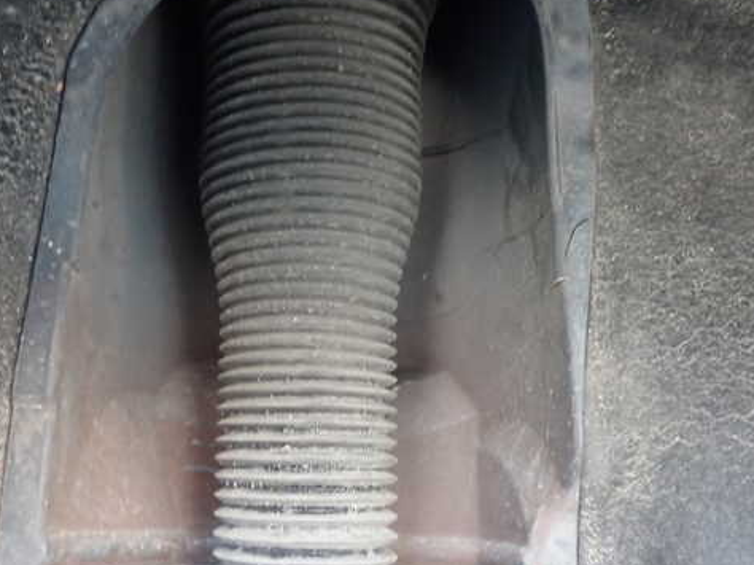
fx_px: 827
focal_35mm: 38
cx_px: 290
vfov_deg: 37.7
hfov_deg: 48.6
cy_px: 296
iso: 500
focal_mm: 5.4
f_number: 2.3
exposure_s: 1/30
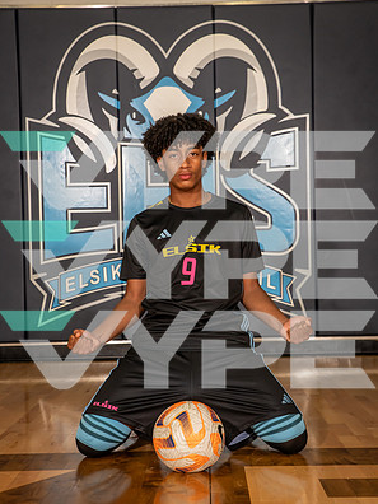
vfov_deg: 27.4
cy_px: 261
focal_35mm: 71
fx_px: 1034
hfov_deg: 20.7
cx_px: 190
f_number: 6.3
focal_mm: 65
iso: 800
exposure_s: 1/320
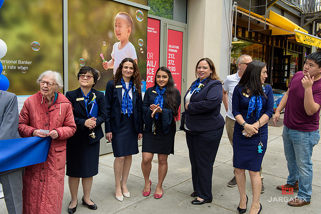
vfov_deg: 41.1
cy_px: 107
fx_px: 285
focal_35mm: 32
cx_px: 160
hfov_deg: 58.7
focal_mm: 32
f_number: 5
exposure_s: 1/250
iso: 200
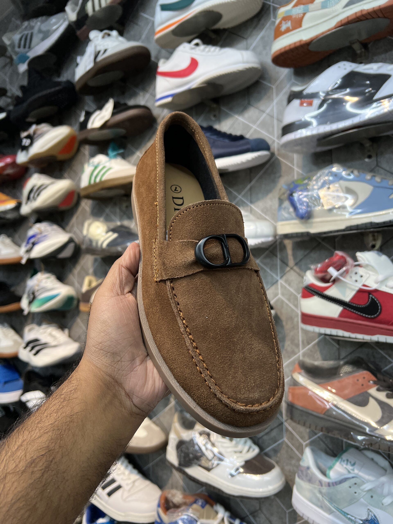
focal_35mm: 26
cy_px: 262
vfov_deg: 67.3
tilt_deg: +2.7
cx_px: 196
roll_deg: +0.7
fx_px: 394
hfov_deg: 53.1
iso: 64
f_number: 1.5
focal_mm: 5.7
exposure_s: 1/100
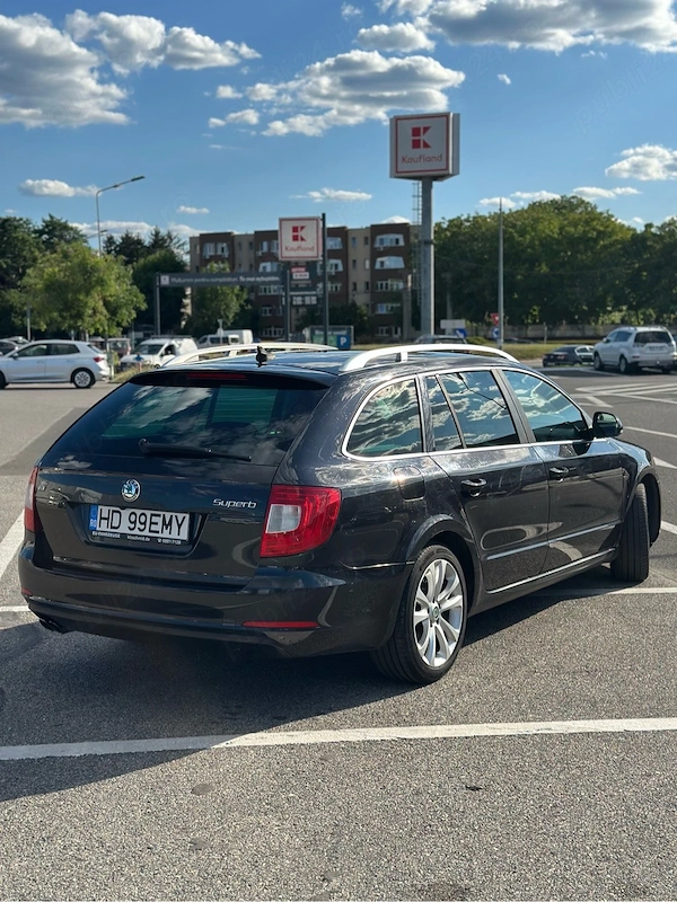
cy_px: 451
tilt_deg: -5.0
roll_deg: -0.9
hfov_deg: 30.3
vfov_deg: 39.7
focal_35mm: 48
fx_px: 1252
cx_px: 338
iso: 100
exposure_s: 1/5263
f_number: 1.78
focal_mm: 6.86
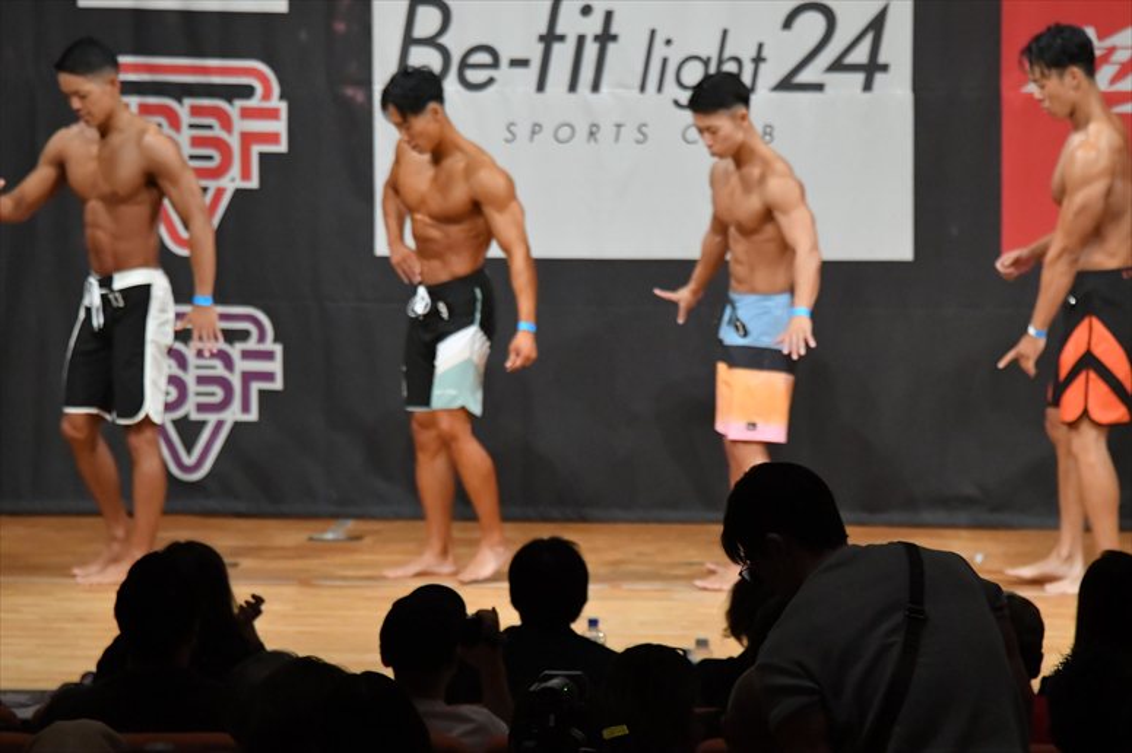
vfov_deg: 6.1
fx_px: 7072
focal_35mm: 225
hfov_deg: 9.2
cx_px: 566
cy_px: 376
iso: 8000
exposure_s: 1/400
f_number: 5.6
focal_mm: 150
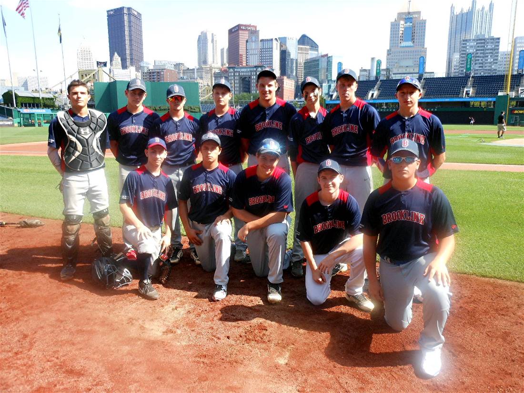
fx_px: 424
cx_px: 262
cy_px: 196
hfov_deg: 63.4
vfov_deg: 49.7
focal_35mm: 28
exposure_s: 1/200
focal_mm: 5
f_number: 3.7
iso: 80
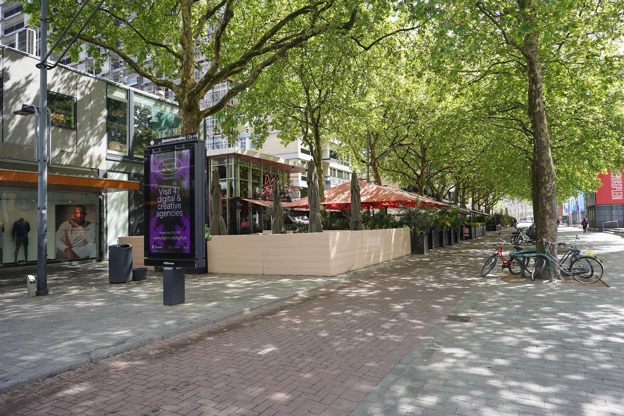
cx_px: 312
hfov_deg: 73.7
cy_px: 208
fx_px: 416
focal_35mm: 24
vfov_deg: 53.1
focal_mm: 24
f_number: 6.3
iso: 100
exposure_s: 1/100
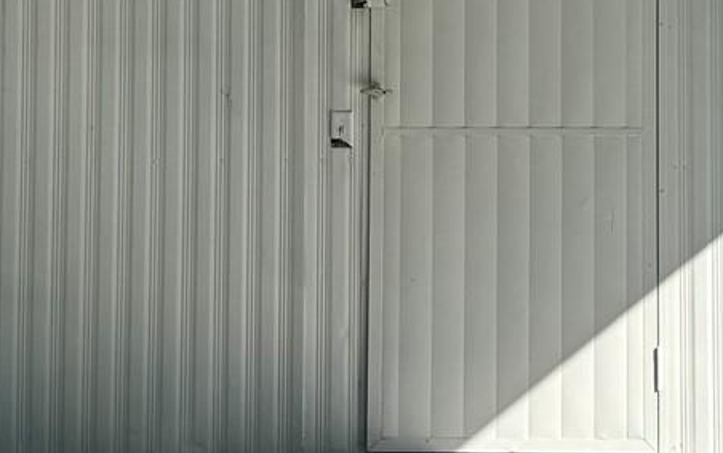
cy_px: -34
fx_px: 1774
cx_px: 501
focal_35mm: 90
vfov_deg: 14.2
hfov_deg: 22.9
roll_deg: +0.2
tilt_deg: -0.9
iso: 80
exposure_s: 1/3802
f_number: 1.78
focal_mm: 6.76
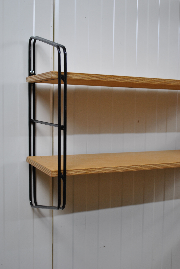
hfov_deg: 29.9
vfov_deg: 43.5
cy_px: 125
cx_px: 86
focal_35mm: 45
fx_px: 337
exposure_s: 1/25
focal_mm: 28
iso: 200
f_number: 4.5
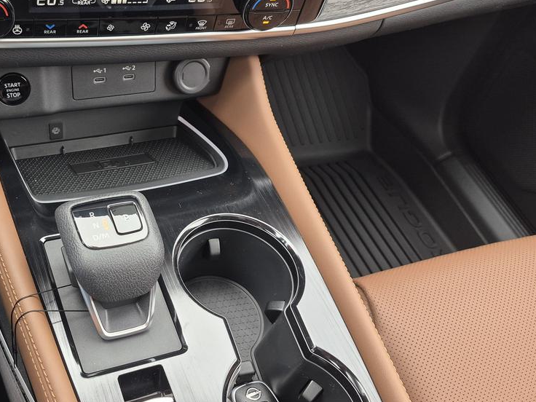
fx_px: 619
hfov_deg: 45.3
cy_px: 207
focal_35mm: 40
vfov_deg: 36.0
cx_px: 137
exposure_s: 1/51
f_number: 1.8
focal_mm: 5.4
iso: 50
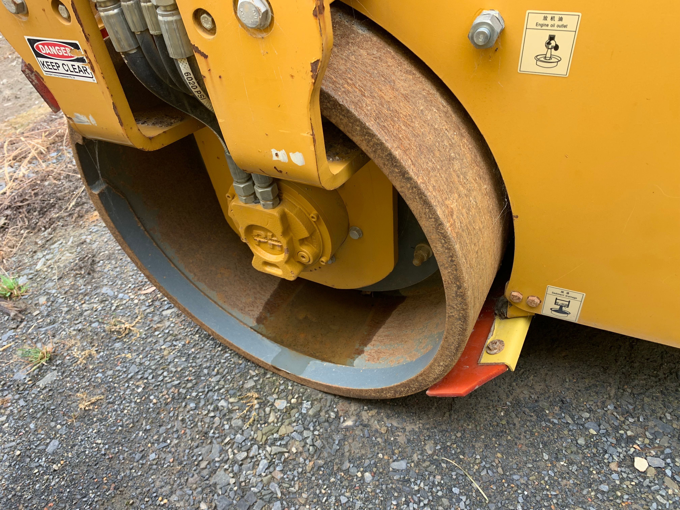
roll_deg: +7.6
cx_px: 340
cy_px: 255
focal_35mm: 26
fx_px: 511
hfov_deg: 67.3
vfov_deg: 53.1
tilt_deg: -43.1
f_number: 1.8
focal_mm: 4.25
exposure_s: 1/130
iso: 25
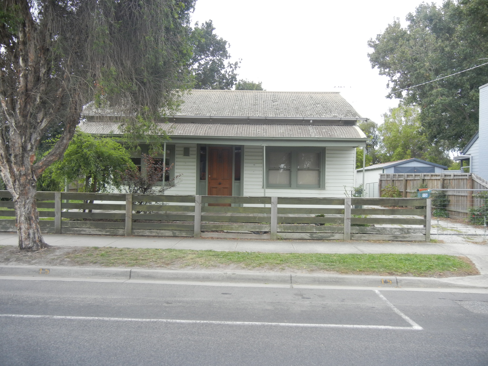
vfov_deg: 46.8
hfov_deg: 60.0
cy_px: 183
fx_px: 423
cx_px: 244
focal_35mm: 30
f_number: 3.5
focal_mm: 5.4
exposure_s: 1/180
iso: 160
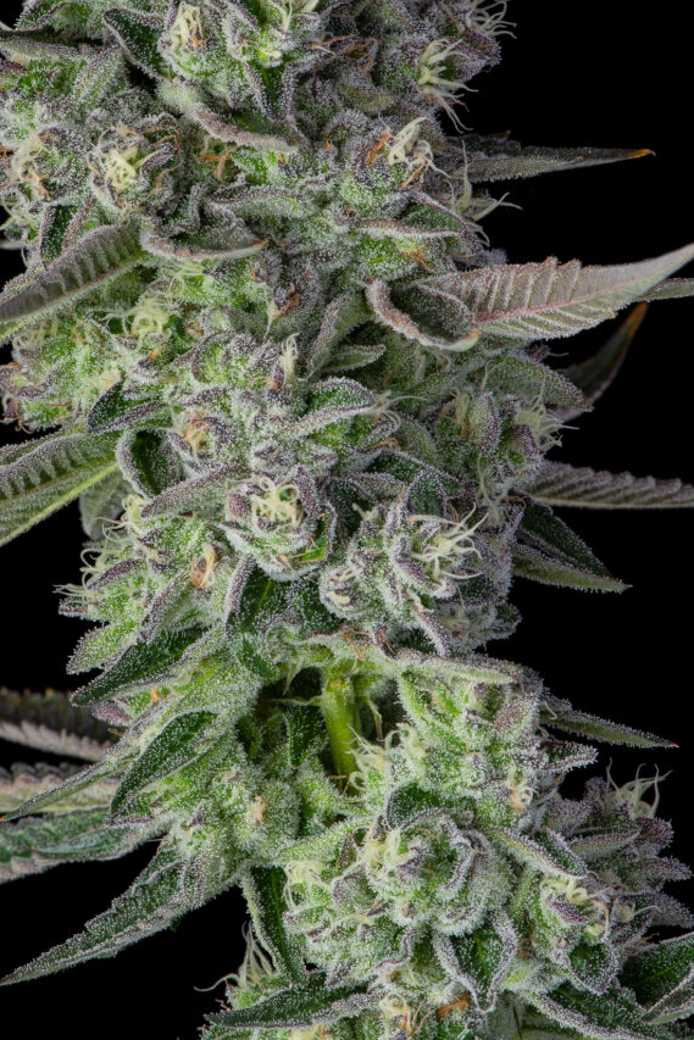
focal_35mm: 189
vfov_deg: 10.9
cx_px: 253
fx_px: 5463
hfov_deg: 7.3
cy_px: 471
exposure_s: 1/200
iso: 64
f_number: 16
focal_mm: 105
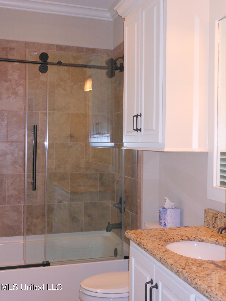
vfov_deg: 47.9
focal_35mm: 39
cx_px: 113
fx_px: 339
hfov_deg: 36.8
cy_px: 150
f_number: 4.3
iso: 200
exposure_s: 1/30
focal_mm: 6.9
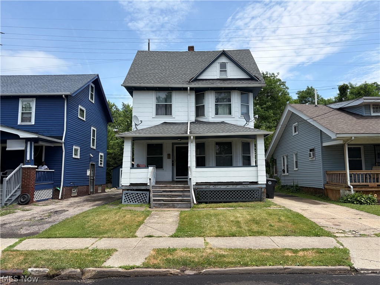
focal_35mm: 26
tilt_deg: +7.6
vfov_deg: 53.1
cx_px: 190
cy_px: 142
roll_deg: +1.2
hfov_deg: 67.3
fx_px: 285
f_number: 1.6
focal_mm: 5.96
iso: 50
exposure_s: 1/2747
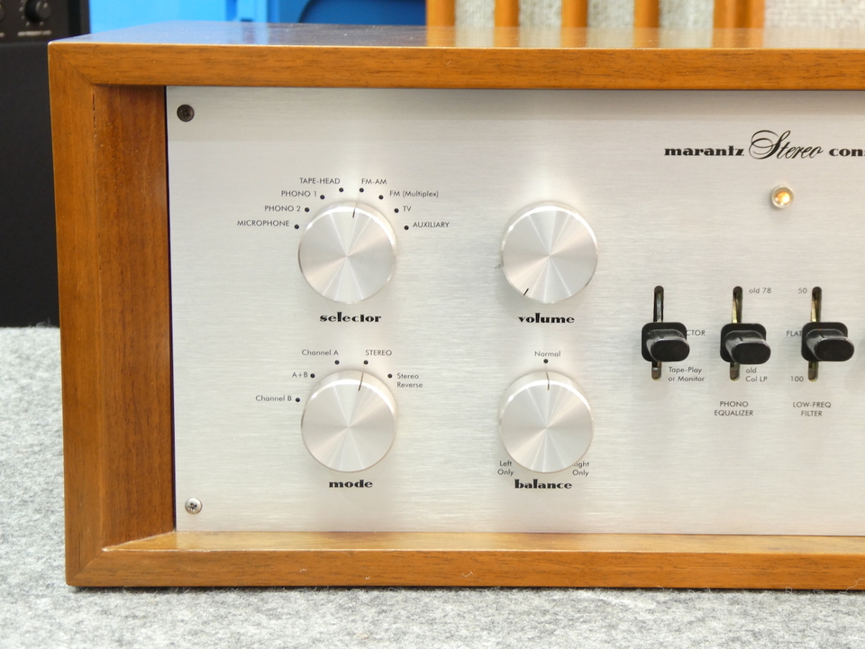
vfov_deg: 22.6
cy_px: 324
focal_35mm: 65
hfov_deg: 29.8
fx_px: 1624
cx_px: 432
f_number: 4.4
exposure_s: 1/2.5
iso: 200
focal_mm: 11.7
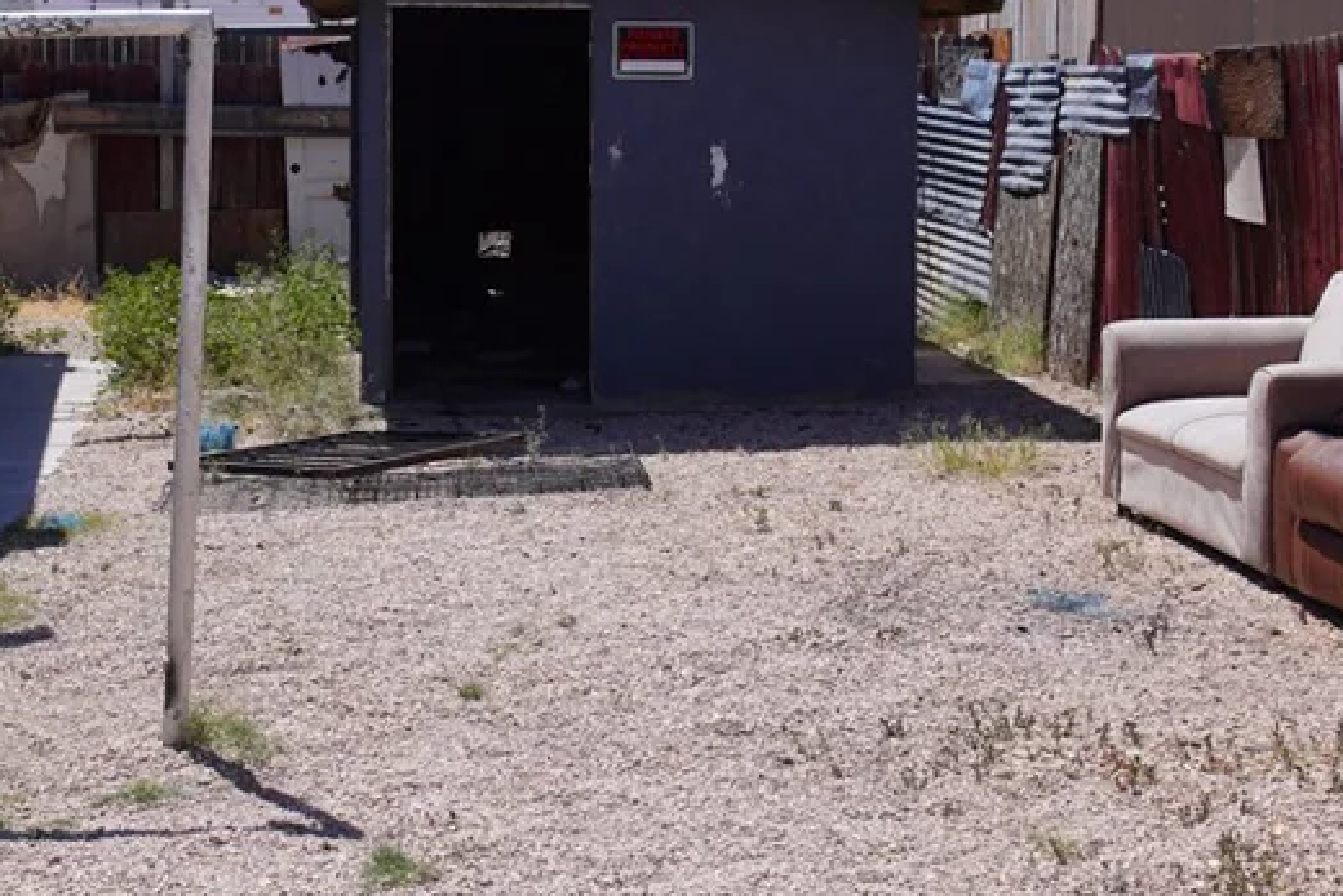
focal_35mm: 68
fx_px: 2537
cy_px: 185
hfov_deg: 29.3
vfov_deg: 19.8
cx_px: 380
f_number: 5
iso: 100
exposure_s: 1/800
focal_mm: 23
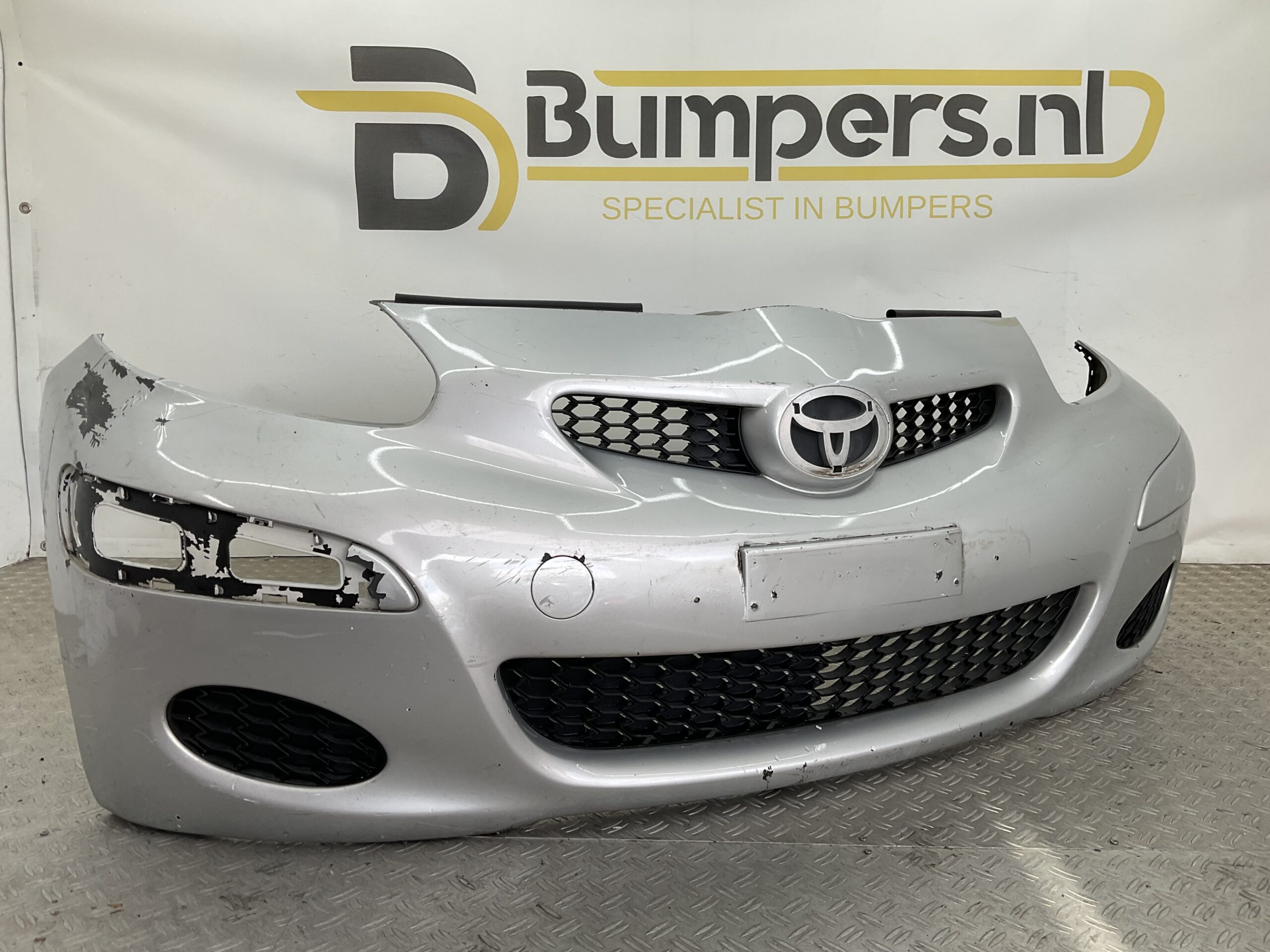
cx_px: 635
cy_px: 476
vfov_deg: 48.2
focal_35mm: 29
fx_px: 1064
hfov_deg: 61.7
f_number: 1.8
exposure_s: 1/181
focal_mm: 3
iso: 16
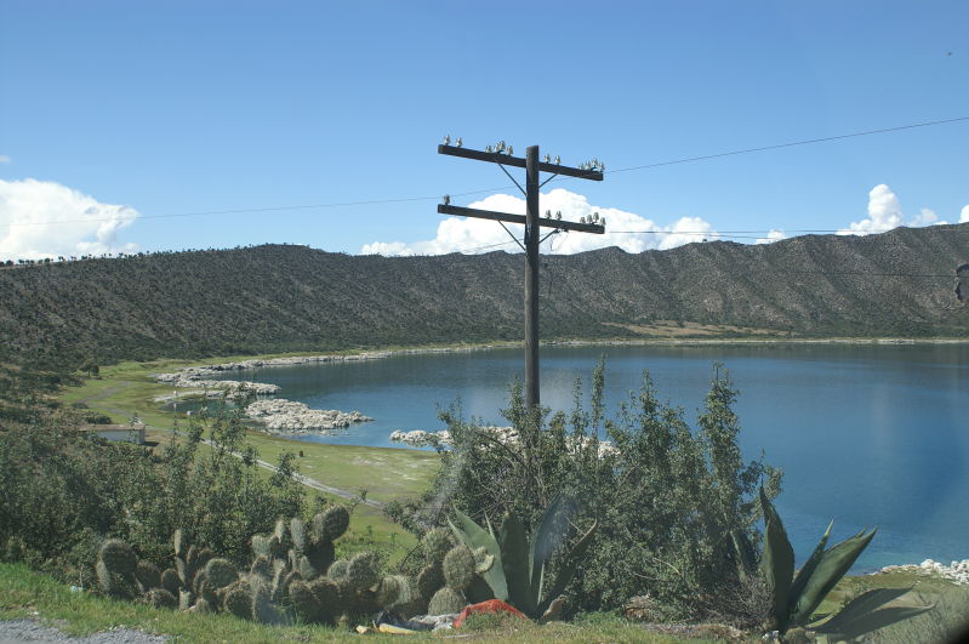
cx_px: 484
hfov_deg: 43.6
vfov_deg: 29.8
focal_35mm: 45
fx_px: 1210
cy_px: 322
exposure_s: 1/500
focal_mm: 30
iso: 100
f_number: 6.3
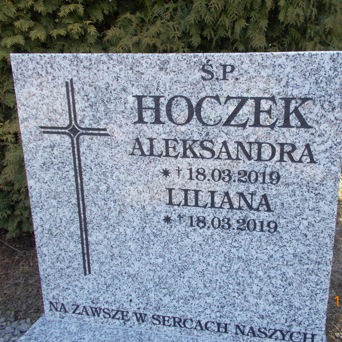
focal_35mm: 31
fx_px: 347
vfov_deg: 52.5
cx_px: 211
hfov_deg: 52.1
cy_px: 169
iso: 80
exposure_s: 1/160
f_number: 3.2
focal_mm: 4.6
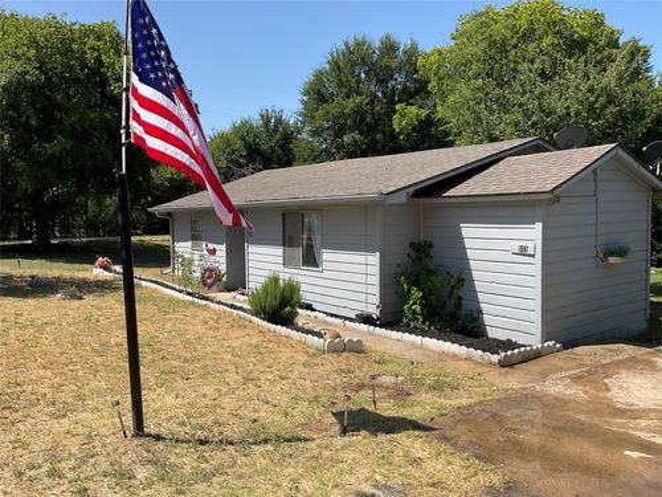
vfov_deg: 48.2
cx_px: 331
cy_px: 248
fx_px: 555
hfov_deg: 61.7
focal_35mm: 29
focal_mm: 3
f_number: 1.8
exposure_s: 1/1626
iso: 16
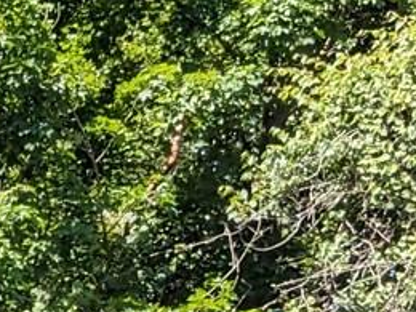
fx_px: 2560
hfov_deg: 8.0
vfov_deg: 6.6
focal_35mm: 213
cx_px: -813
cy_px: 766
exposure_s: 1/867
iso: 49
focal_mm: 4.38
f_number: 1.73
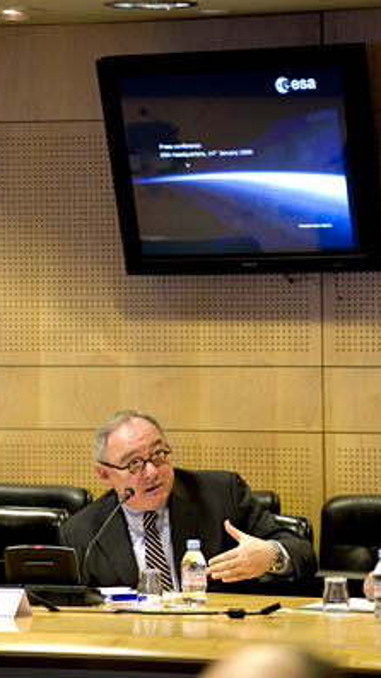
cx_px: 178
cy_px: 338
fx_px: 3794
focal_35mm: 211
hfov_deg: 5.7
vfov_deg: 10.2
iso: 2000
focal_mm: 200
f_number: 4.5
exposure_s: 1/80
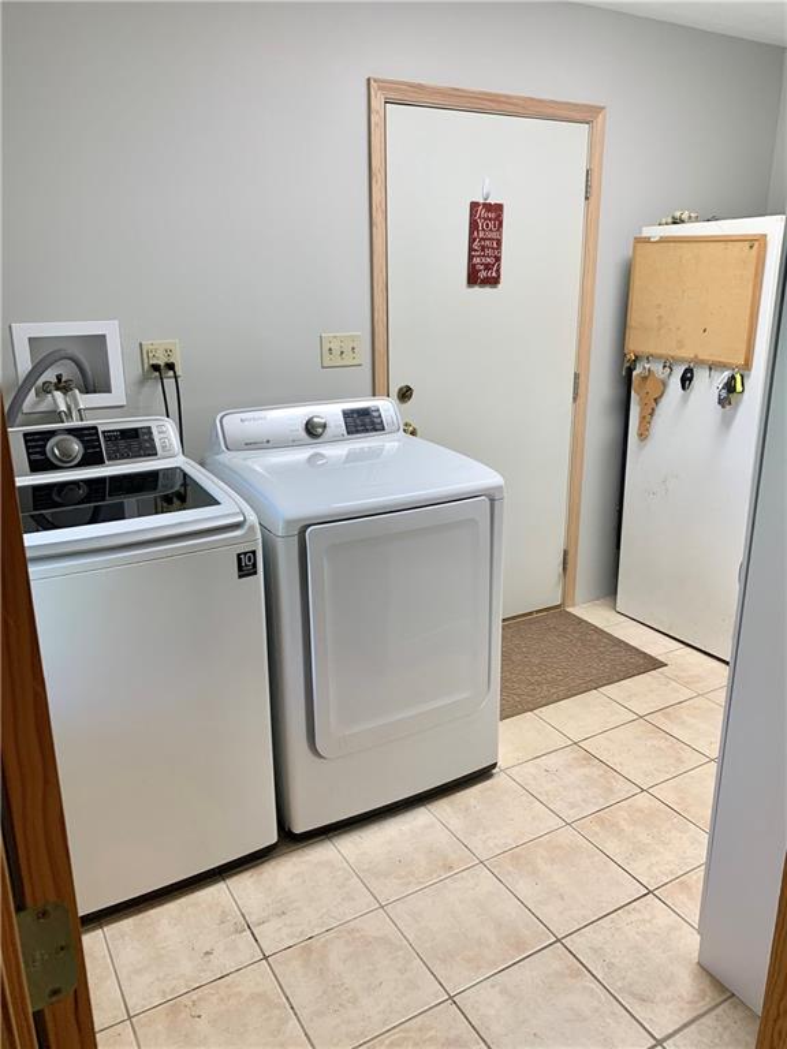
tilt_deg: -15.4
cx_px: 394
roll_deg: +1.0
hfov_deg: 53.1
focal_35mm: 26
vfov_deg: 67.3
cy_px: 524
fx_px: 788
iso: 80
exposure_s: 1/120
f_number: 1.8
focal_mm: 4.25
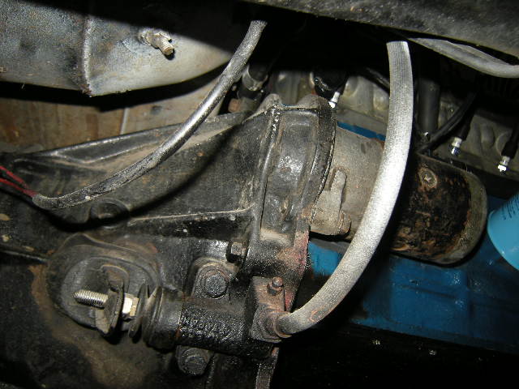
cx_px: 260
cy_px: 194
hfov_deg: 63.4
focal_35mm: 28
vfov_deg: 49.7
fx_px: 420
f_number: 2.8
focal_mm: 4.7
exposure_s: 1/60
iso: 64
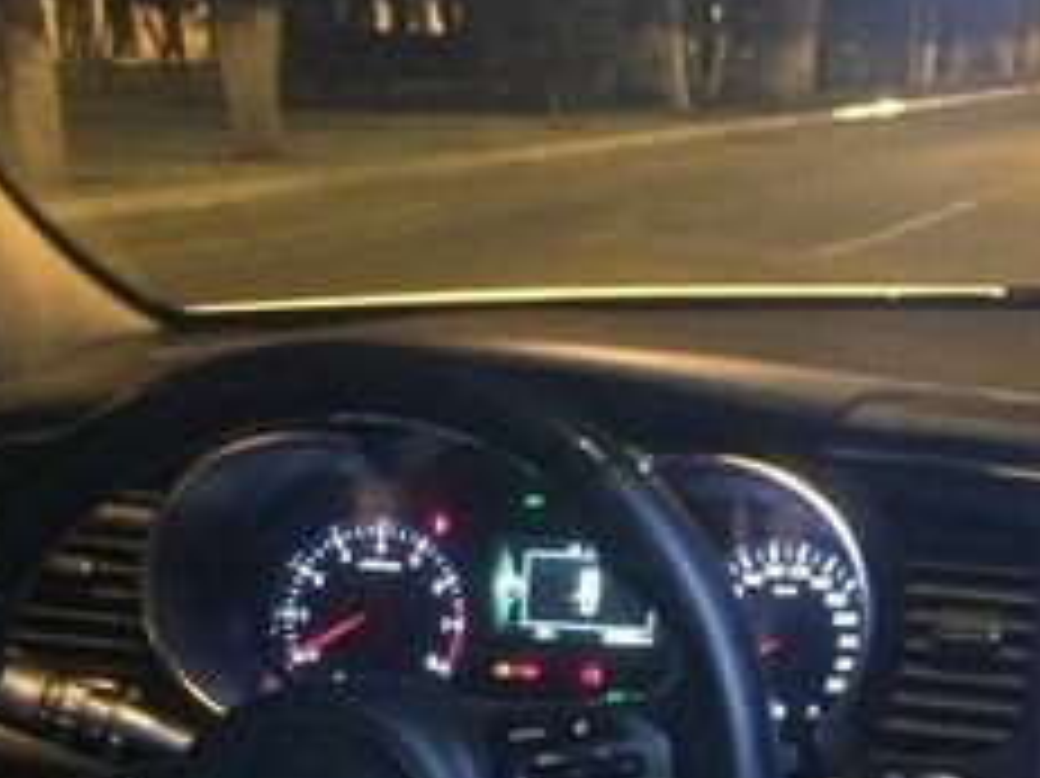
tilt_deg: -16.0
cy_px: 956
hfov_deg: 23.1
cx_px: 878
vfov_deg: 16.9
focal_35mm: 83
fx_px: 2492
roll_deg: +0.9
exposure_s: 1/17
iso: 640
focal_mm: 4.15
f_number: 2.2
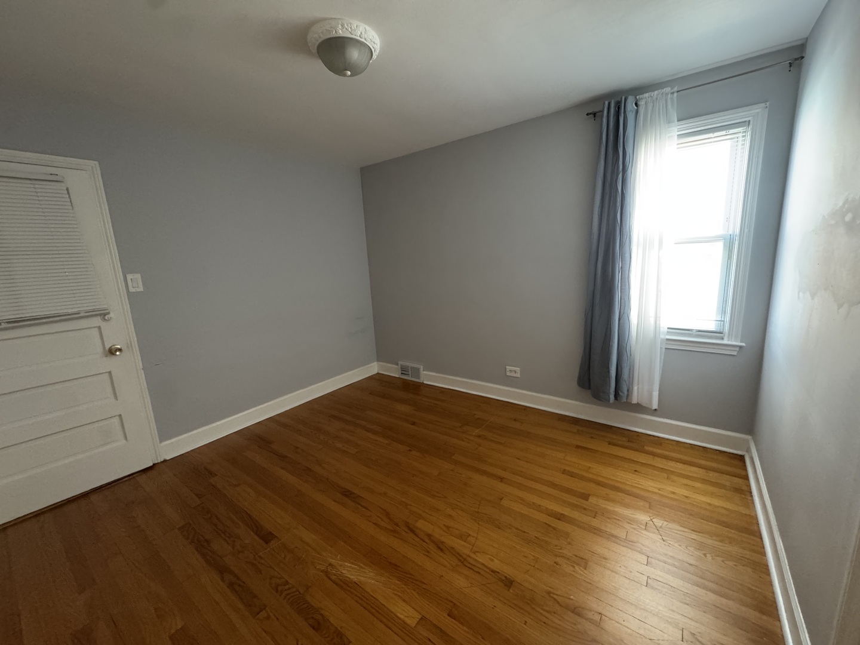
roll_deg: +3.1
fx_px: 348
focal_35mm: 14
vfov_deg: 85.7
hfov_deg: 102.1
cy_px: 322
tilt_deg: -10.8
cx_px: 430
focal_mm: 2.22
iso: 640
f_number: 2.2
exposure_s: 1/60
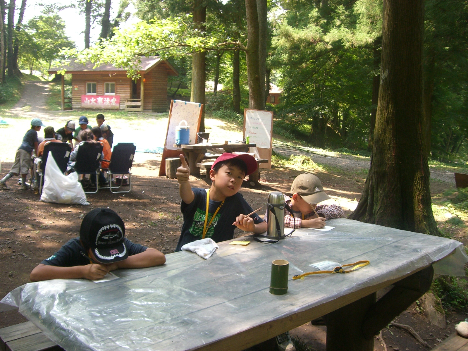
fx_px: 514
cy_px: 176
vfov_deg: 37.7
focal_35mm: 38
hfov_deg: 49.0
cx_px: 234
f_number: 2.7
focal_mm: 6.2
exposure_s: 1/125
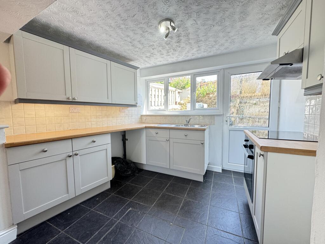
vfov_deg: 85.7
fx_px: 131
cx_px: 162
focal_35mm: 14
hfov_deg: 102.1
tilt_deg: -4.2
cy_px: 122
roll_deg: +0.7
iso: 160
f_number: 2.2
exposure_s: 1/99
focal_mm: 2.22
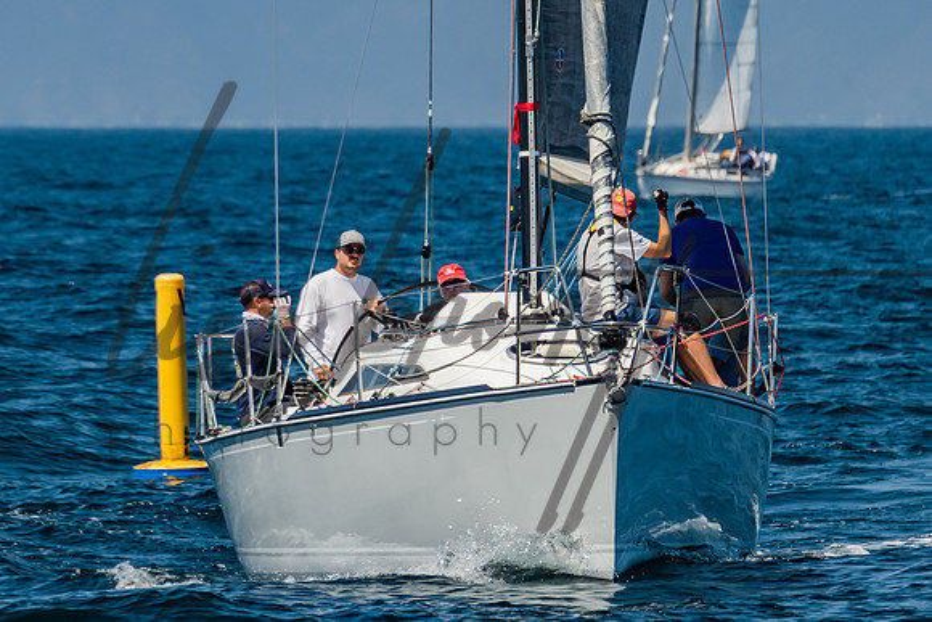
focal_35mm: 520
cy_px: 178
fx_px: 13469
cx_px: 524
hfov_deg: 4.0
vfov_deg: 2.6
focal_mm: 200
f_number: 6.3
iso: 160
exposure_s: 1/640
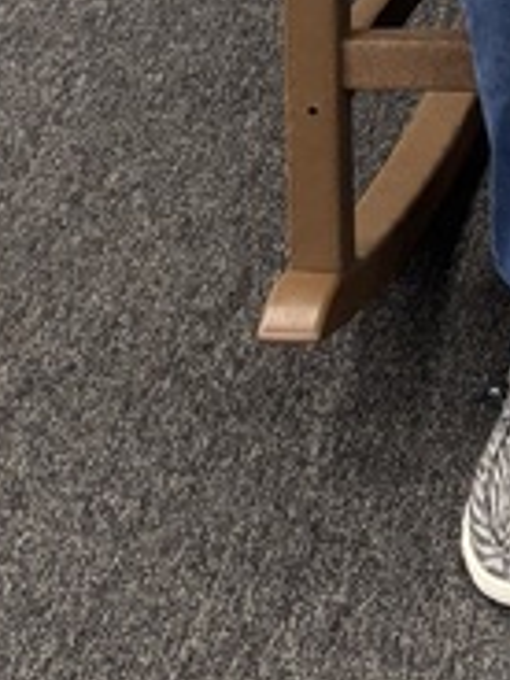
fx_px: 2848
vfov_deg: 12.0
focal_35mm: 145
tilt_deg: -15.4
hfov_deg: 9.7
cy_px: -702
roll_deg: -0.4
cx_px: 950
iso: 125
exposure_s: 1/60
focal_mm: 5.96
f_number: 1.6
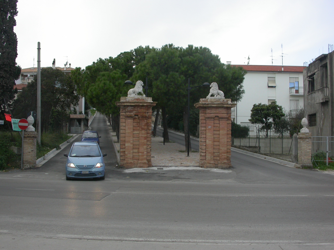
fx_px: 367
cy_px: 125
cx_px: 167
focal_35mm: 38
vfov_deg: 37.7
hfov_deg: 49.0
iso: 100
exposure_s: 1/147
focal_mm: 7.85
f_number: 5.3
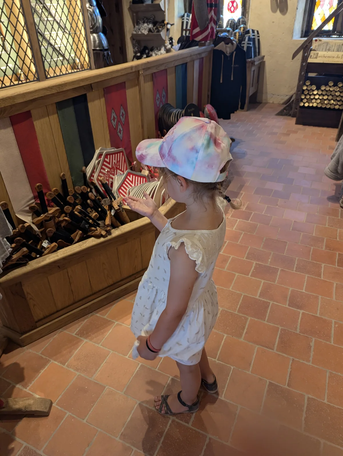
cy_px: 228
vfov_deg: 71.5
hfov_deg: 56.9
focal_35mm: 24
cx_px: 172
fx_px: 316
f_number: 1.85
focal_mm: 6.81
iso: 361
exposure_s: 1/146
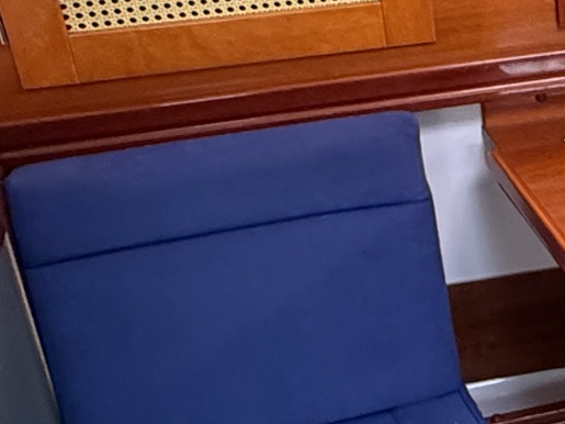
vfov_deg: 21.5
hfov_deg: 25.4
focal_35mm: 68
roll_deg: +0.1
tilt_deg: -26.0
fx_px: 1110
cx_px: 693
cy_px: 121
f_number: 2.2
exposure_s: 1/60
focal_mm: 2.22
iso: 640
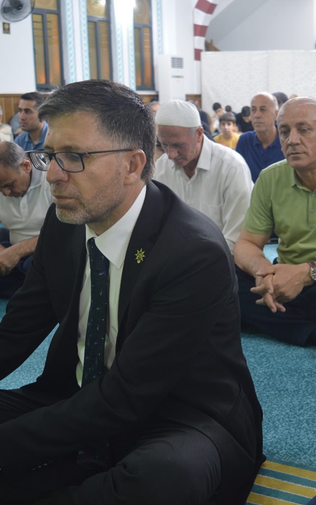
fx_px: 703
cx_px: 276
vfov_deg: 39.6
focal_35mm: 51
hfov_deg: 24.7
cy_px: 254
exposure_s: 1/15
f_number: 3.8
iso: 500
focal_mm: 22
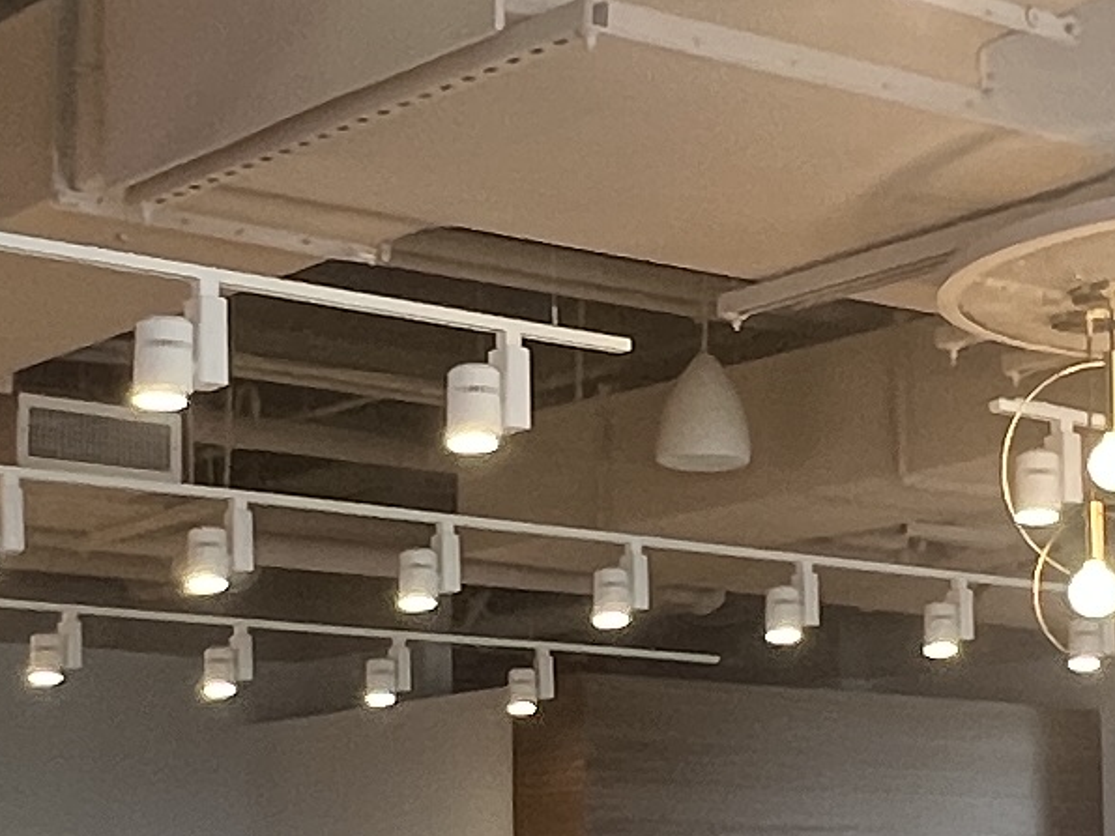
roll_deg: -0.4
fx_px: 2835
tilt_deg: +4.9
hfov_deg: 22.3
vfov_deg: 16.5
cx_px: 572
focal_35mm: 88
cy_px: 786
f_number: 1.8
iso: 160
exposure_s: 1/120
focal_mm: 1.57
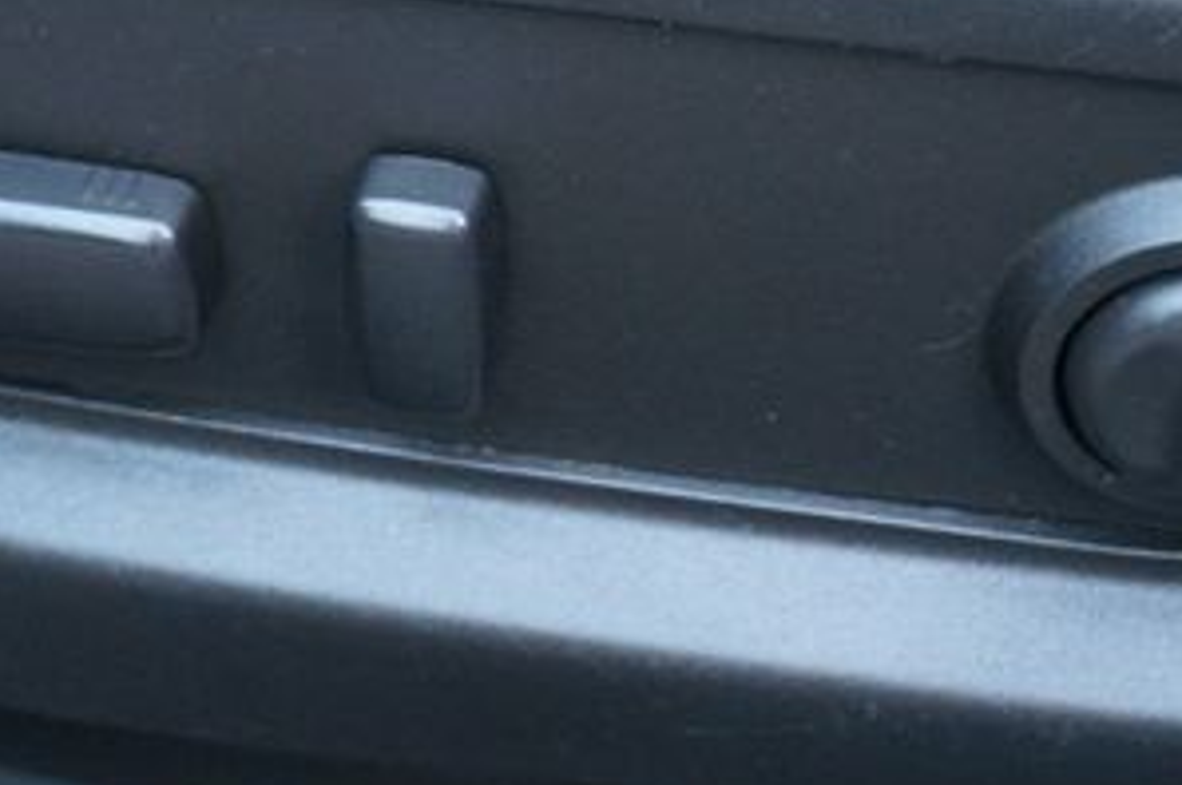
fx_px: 2856
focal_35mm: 87
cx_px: 496
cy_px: 226
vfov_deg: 15.6
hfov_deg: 23.4
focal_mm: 27
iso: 1600
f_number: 4.5
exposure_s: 1/60
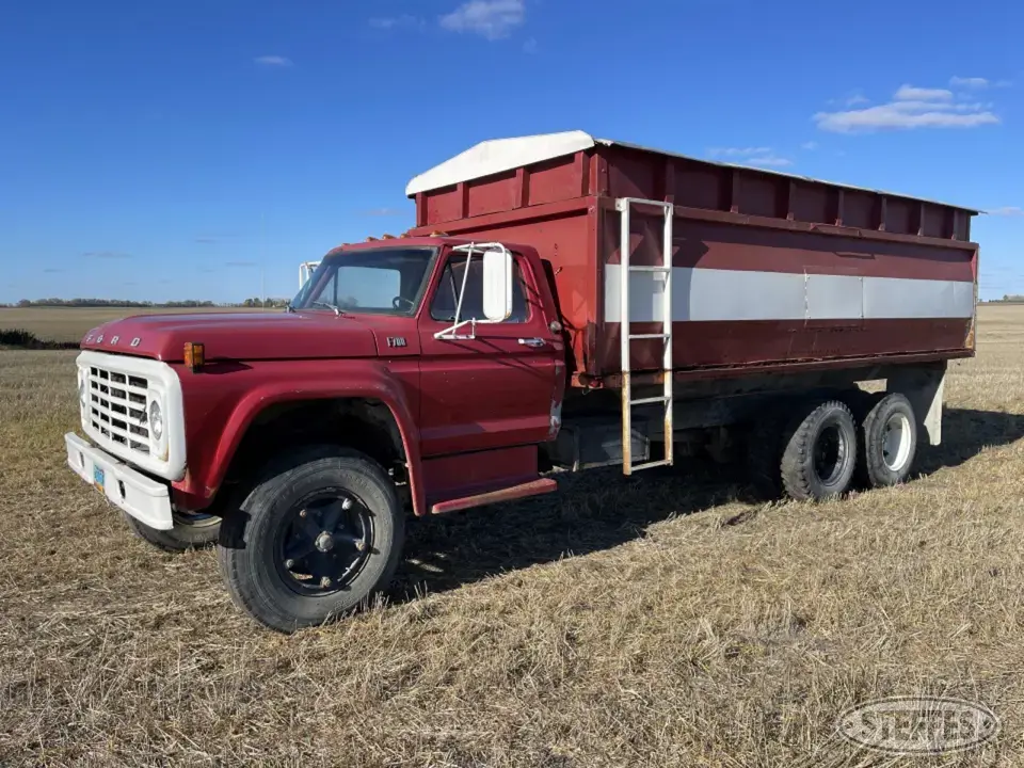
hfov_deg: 67.3
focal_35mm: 26
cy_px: 384
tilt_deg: -4.6
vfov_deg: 53.1
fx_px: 769
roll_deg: -0.5
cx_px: 512
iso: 32
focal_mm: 5.1
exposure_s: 1/2660
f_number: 1.6
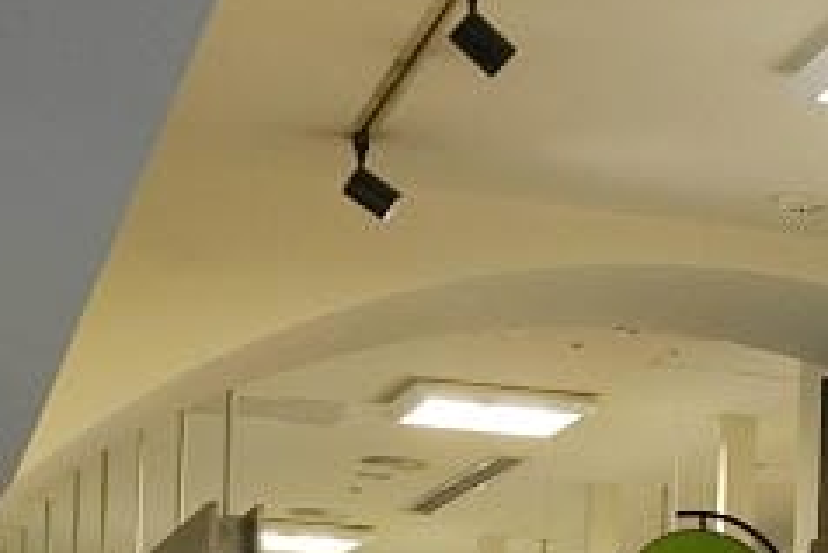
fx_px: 3245
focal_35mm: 141
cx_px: 1531
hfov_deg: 13.0
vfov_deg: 9.4
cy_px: 873
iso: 1250
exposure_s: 1/160
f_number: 4
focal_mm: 28
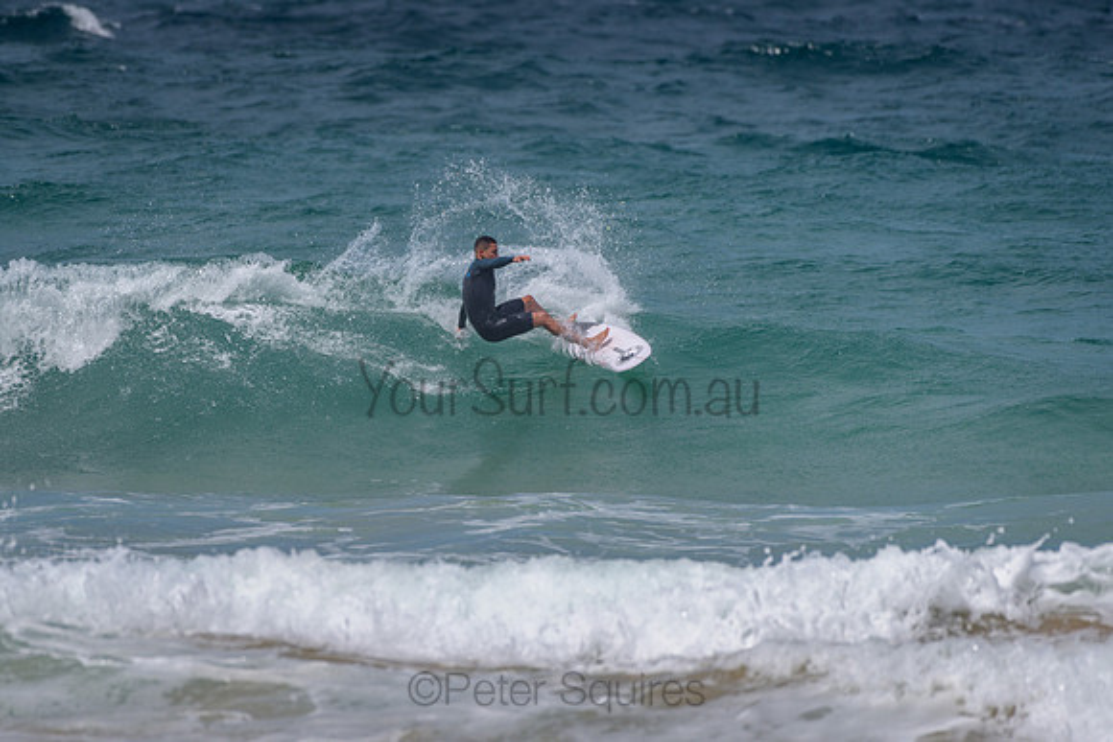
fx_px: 18966
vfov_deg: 2.2
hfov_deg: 3.4
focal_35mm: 613
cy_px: 318
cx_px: 455
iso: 72
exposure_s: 1/2000
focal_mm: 500
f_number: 5.6
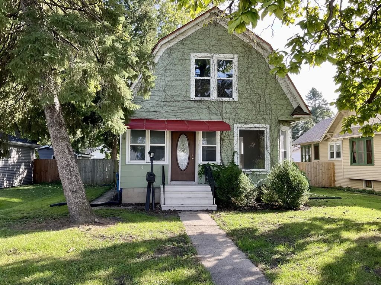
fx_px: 319
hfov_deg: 61.7
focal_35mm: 29
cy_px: 142
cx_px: 190
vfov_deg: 48.2
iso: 16
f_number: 1.8
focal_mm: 3
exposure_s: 1/206
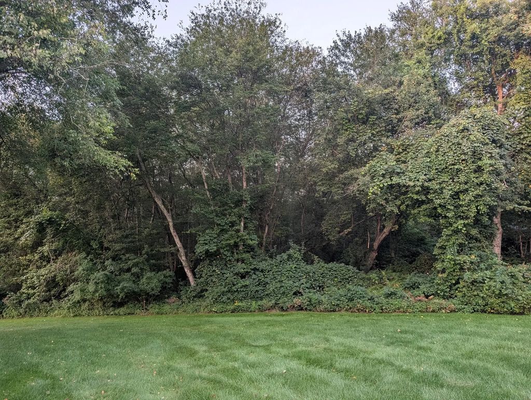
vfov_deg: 56.9
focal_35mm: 24
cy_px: 200
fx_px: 369
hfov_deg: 71.5
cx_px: 266
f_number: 1.68
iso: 62
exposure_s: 1/44.7
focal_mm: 6.9
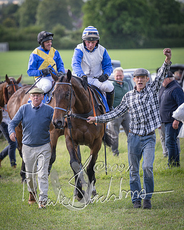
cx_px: 46
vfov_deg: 8.4
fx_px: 1564
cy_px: 128
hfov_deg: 6.7
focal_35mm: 230
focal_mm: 135
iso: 640
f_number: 2.8
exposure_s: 1/1600
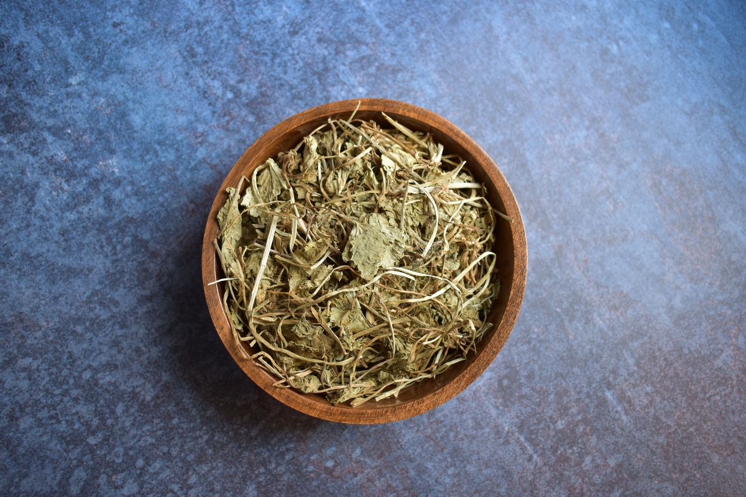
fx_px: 684
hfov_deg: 57.2
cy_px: 248
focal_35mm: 33
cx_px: 373
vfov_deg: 40.0
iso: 320
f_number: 3.8
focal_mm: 22
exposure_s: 1/60
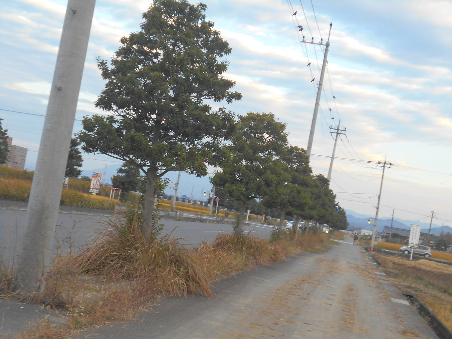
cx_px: 226
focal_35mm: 56
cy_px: 170
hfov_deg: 34.3
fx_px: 731
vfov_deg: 26.1
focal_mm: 10
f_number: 4.9
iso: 80
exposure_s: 1/40
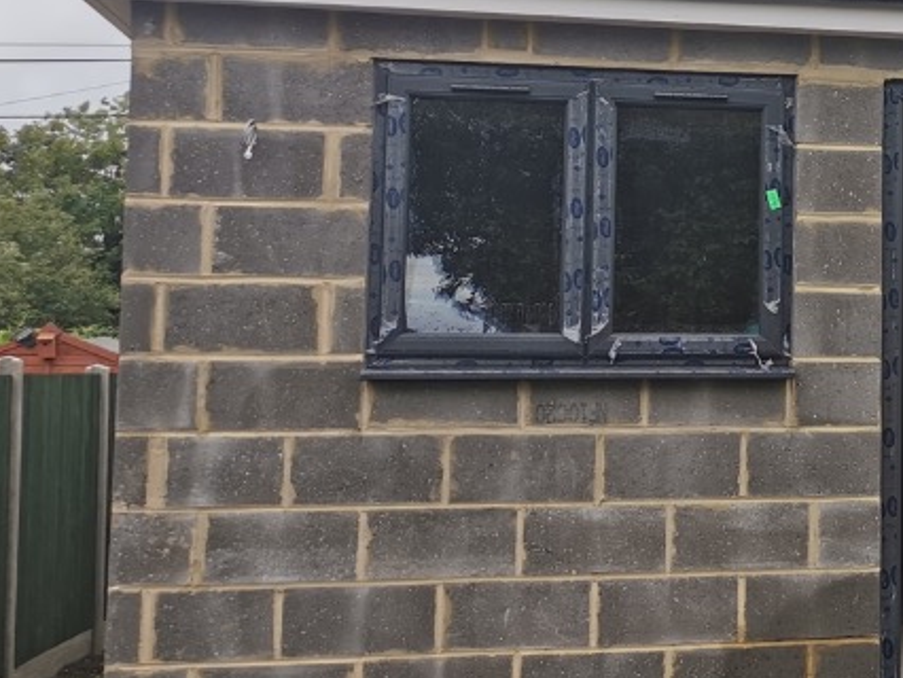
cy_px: 229
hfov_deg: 23.0
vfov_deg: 19.3
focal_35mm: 76
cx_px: 1153
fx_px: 1984
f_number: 1.8
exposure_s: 1/1067
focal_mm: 5.58
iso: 50
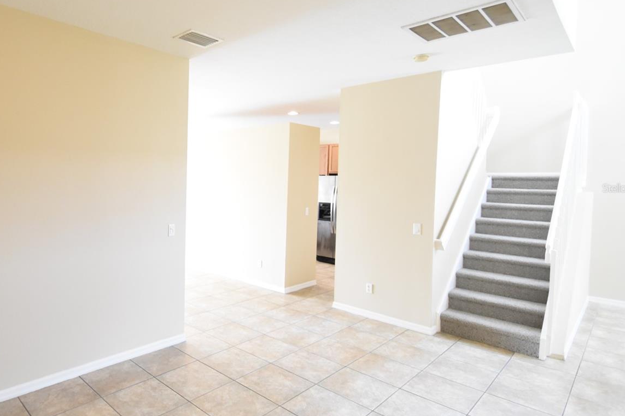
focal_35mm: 21
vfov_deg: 59.3
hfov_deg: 78.9
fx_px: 364
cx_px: 214
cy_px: 188
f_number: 3.5
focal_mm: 10
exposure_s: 1/60
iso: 2200
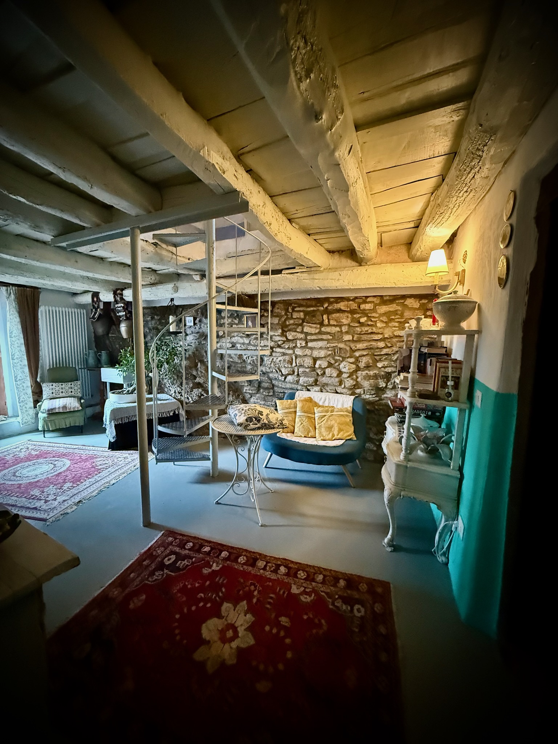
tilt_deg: -5.5
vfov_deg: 102.1
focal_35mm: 14
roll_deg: -0.9
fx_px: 301
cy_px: 372
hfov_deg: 85.7
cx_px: 279
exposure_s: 1/49
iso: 1600
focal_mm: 2.22
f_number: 2.2
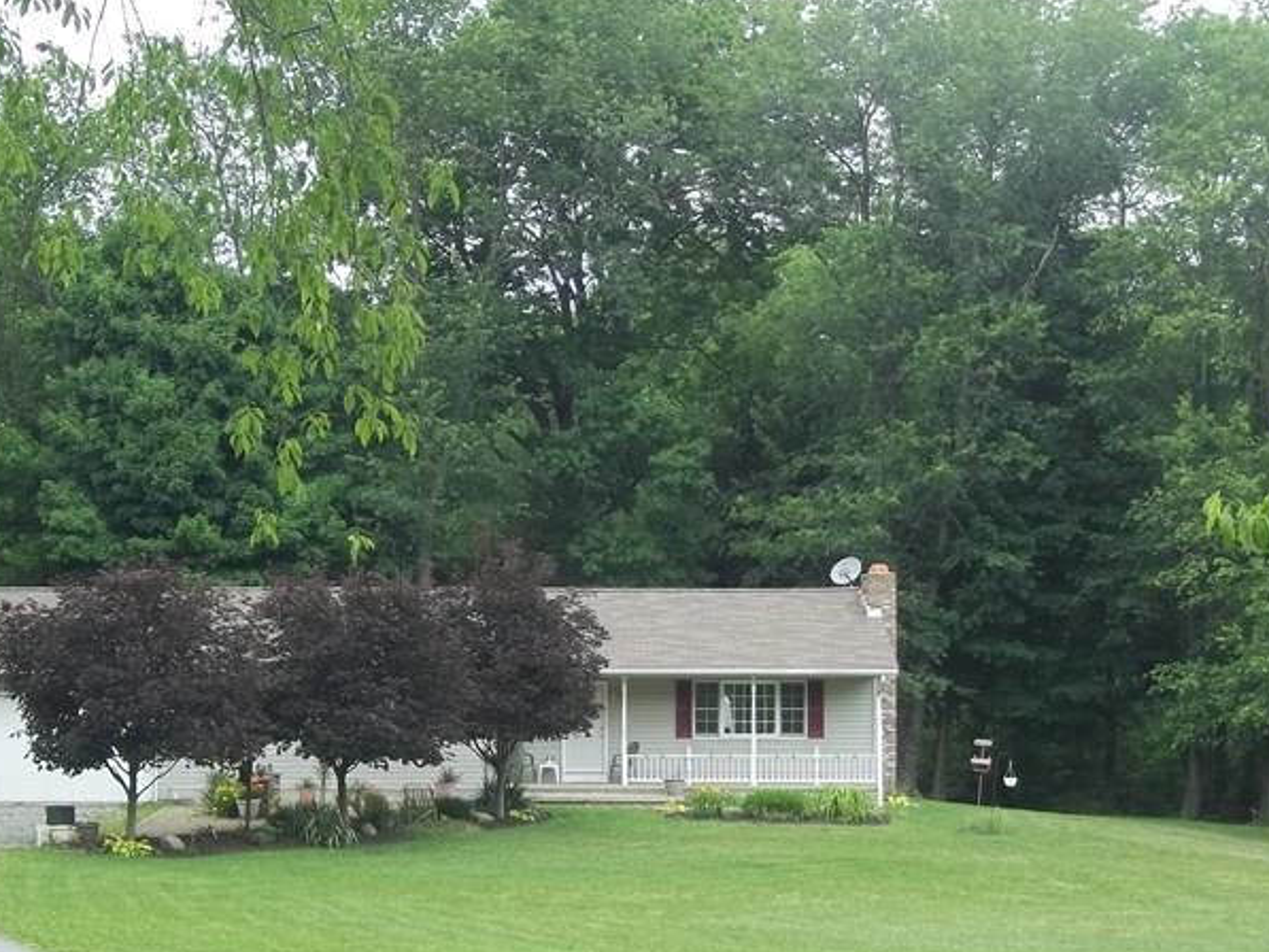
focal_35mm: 84
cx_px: 480
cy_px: 691
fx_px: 3080
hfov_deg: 23.2
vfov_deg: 17.5
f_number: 3.6
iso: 64
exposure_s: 1/160
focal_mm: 8.8
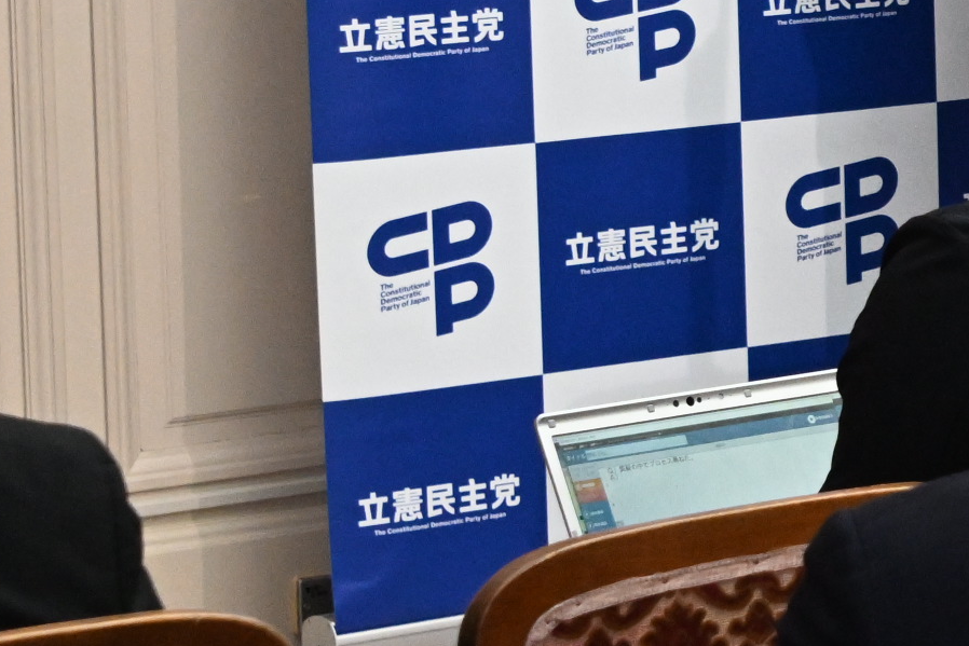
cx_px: 1641
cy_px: -127
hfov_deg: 10.2
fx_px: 5195
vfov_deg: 7.1
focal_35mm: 193
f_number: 7.1
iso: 4000
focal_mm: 42
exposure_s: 1/200
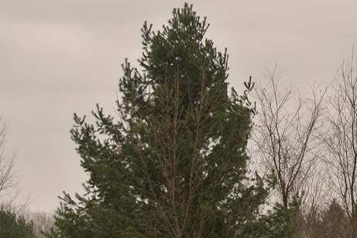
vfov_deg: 6.1
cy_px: 179
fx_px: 2233
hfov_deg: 9.0
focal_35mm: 225
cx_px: 421
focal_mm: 30
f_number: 3.8
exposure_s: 1/250
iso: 200
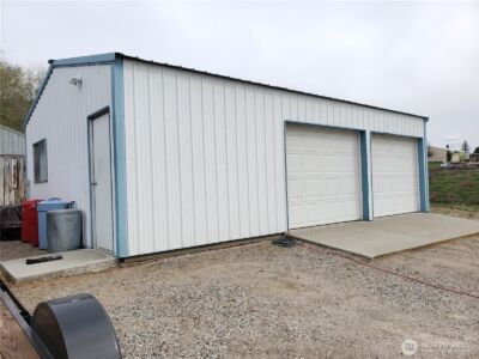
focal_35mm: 26
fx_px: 360
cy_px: 180
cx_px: 240
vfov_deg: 53.1
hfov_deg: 67.3
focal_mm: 4.3
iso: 50
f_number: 2.4
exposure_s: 1/1073
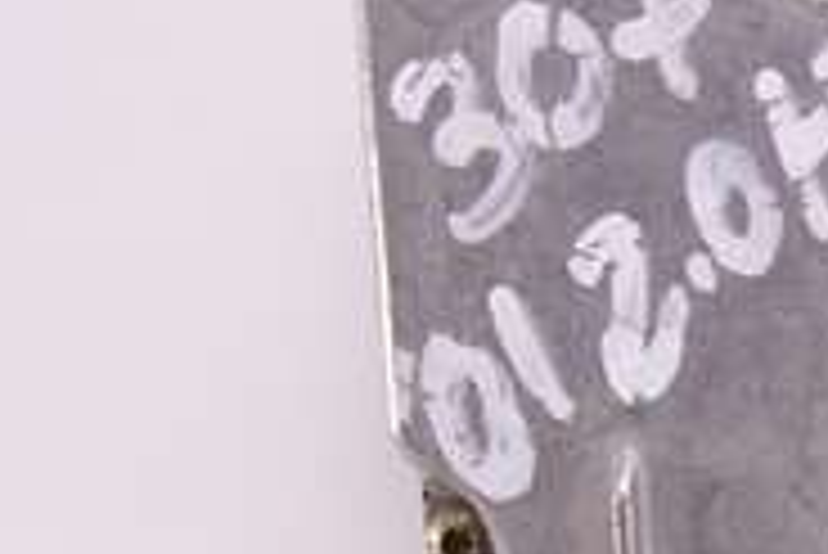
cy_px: 930
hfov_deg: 14.7
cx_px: 1404
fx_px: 2877
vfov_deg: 10.5
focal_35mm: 125
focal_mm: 10.4
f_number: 2.2
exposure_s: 1/100
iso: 125
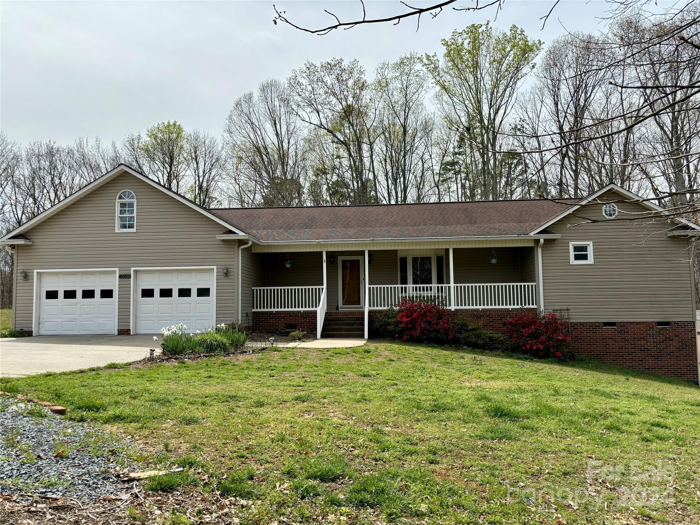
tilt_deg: +4.2
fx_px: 526
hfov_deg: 67.3
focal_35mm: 26
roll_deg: +0.6
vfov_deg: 53.1
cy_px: 262
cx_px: 350
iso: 50
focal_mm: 5.96
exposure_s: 1/3413
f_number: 1.6
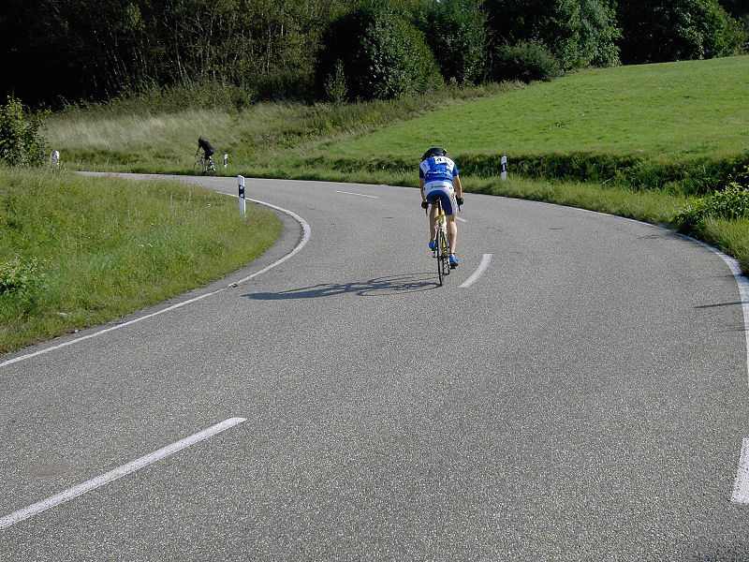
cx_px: 374
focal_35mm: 44
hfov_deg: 42.9
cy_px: 281
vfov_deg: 32.9
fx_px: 952
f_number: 4.8
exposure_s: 1/640
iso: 100
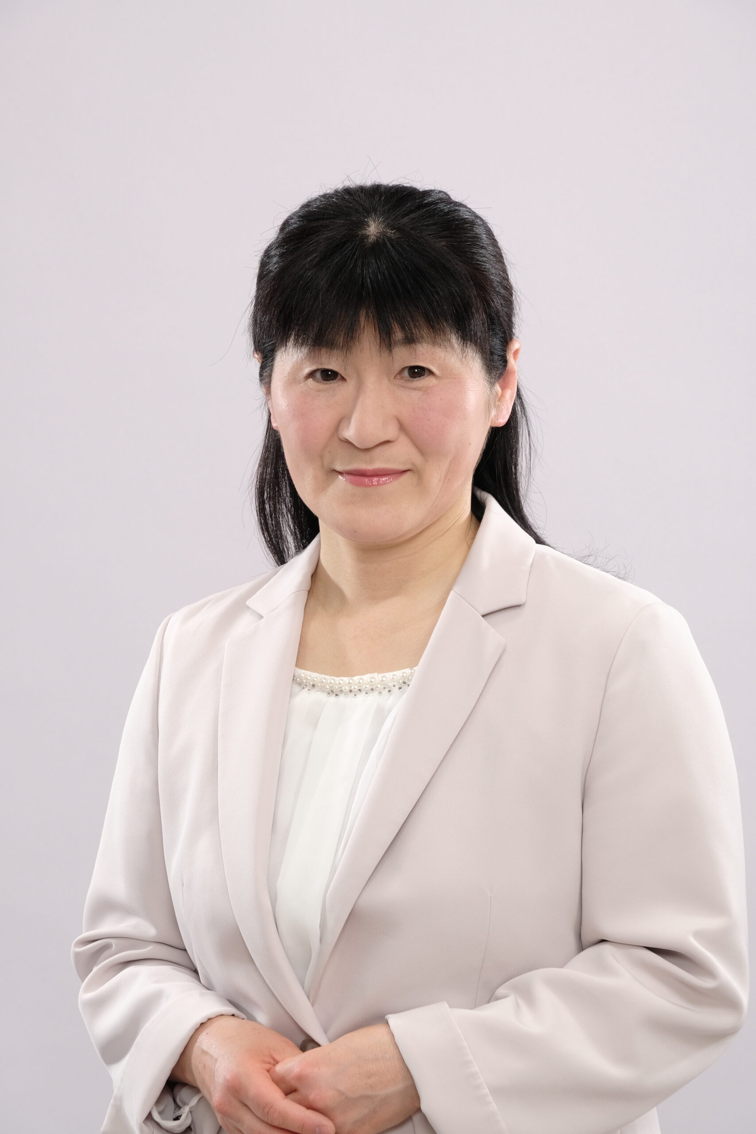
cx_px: 378
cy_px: 567
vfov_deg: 13.9
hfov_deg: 9.3
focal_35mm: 148
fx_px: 4661
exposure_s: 1/125
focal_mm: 98.6
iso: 500
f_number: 11
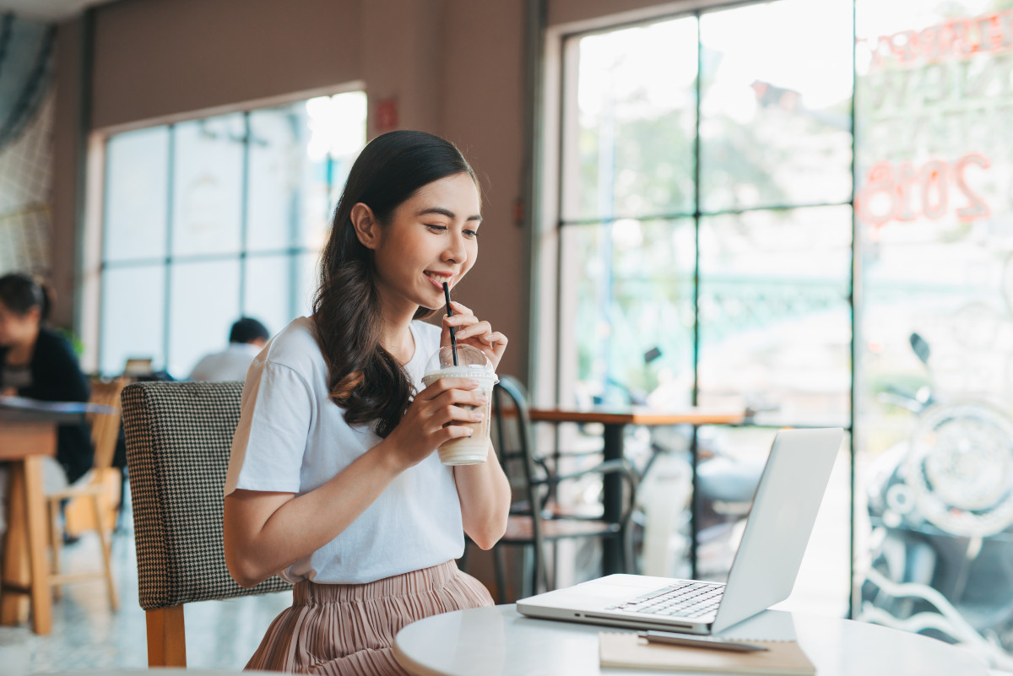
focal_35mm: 50
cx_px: 506
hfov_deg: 39.6
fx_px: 1407
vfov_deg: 27.0
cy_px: 338
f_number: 2.5
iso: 400
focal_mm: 50
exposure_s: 1/200
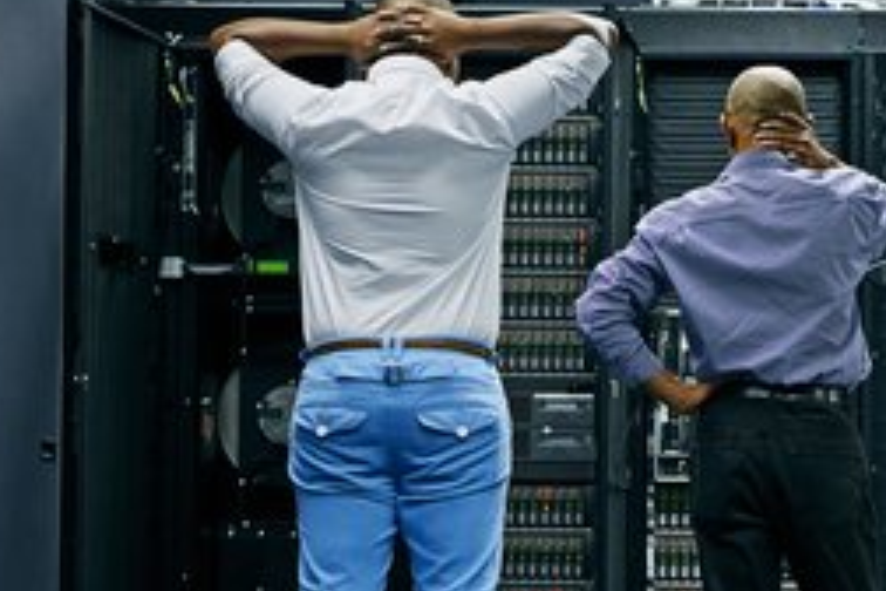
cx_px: 686
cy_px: 515
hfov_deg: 17.7
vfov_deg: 11.8
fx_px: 2830
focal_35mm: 115
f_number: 2.5
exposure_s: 1/100
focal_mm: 50
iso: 640
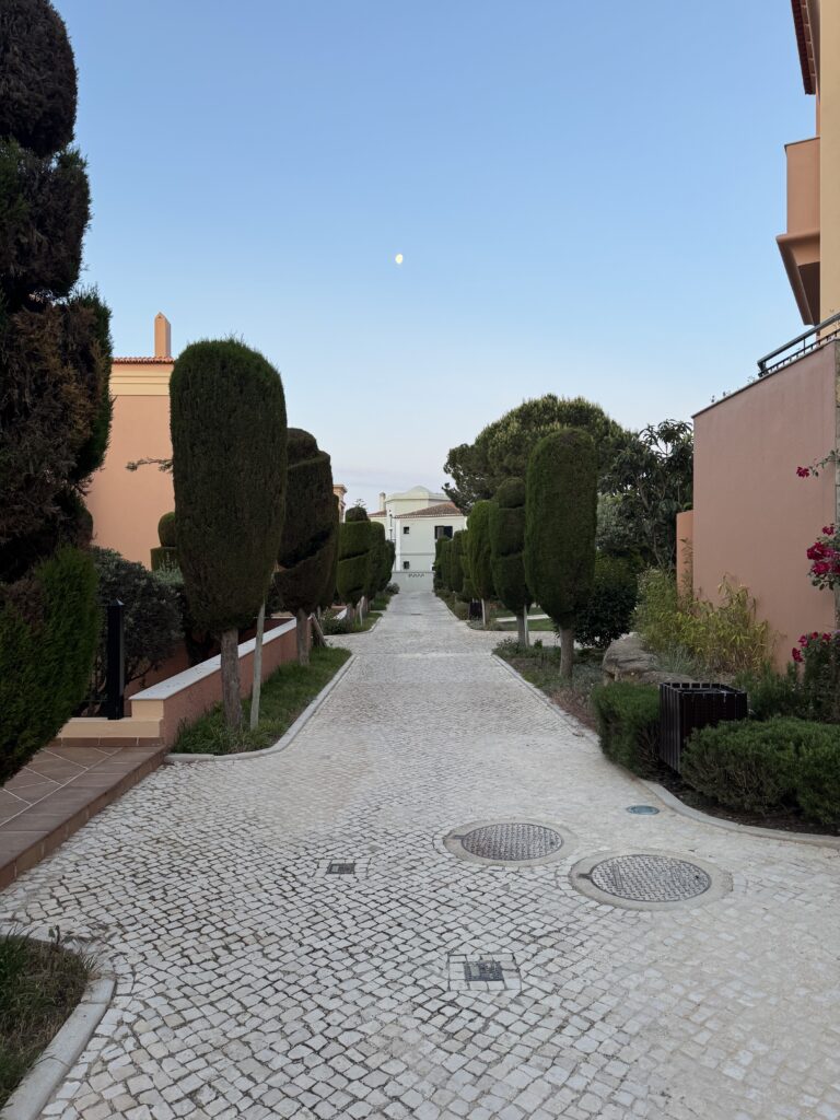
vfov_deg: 71.6
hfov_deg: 56.8
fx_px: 777
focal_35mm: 24
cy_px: 560
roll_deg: +0.2
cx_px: 420
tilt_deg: -1.0
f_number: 1.78
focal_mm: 6.76
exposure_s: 1/100
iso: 125
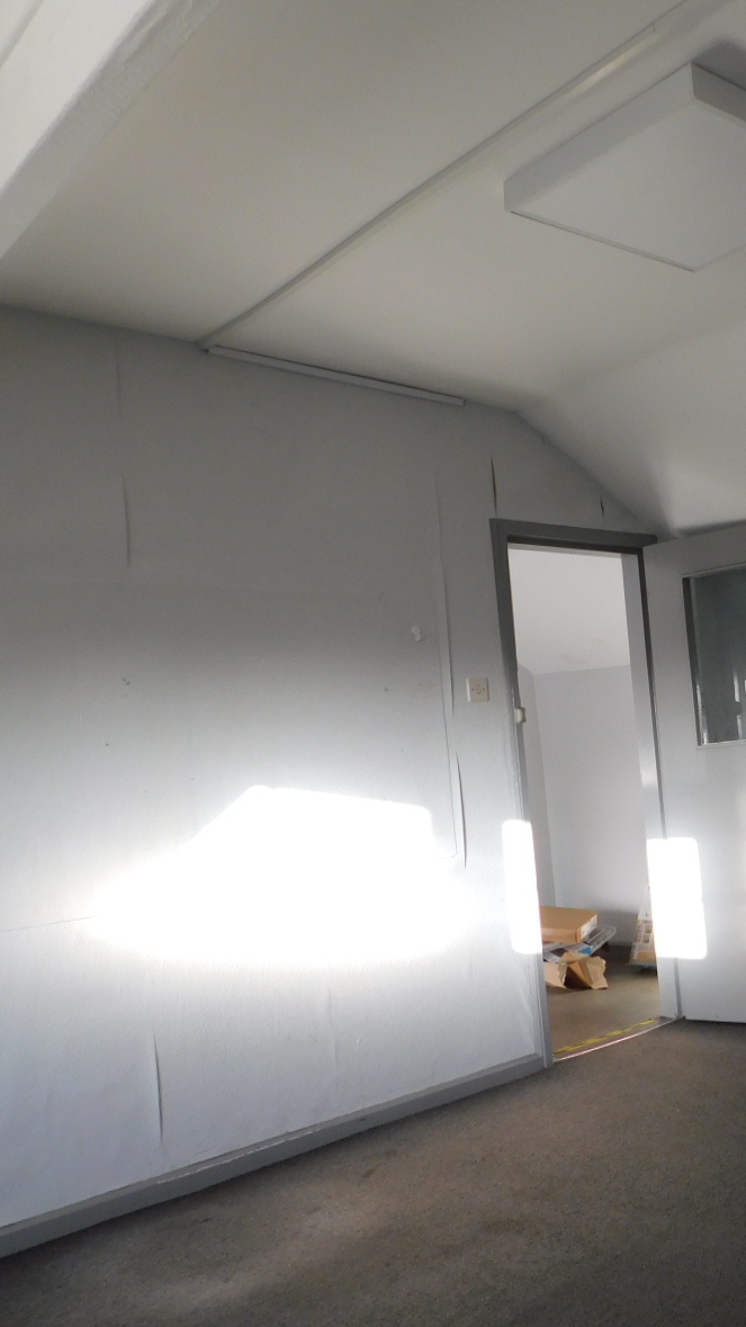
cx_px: 718
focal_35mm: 34
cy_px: 667
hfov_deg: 32.3
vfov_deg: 58.0
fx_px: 1196
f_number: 3
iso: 125
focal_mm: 4
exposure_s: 1/50
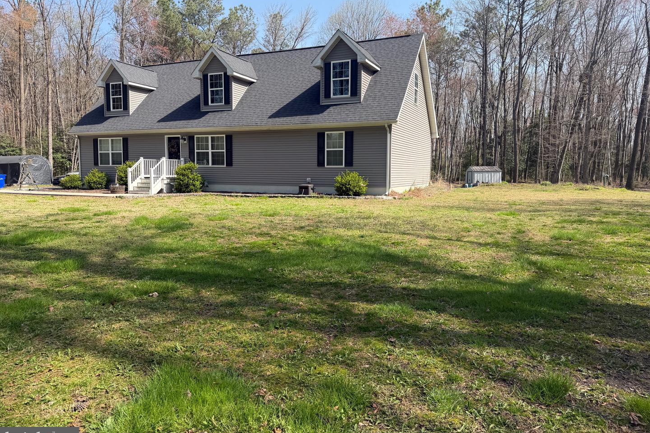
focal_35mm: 25
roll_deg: -0.3
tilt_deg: -5.2
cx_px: 325
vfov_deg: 51.3
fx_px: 451
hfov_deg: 71.5
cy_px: 209
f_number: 1.78
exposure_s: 1/1522
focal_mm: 6.76
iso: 80
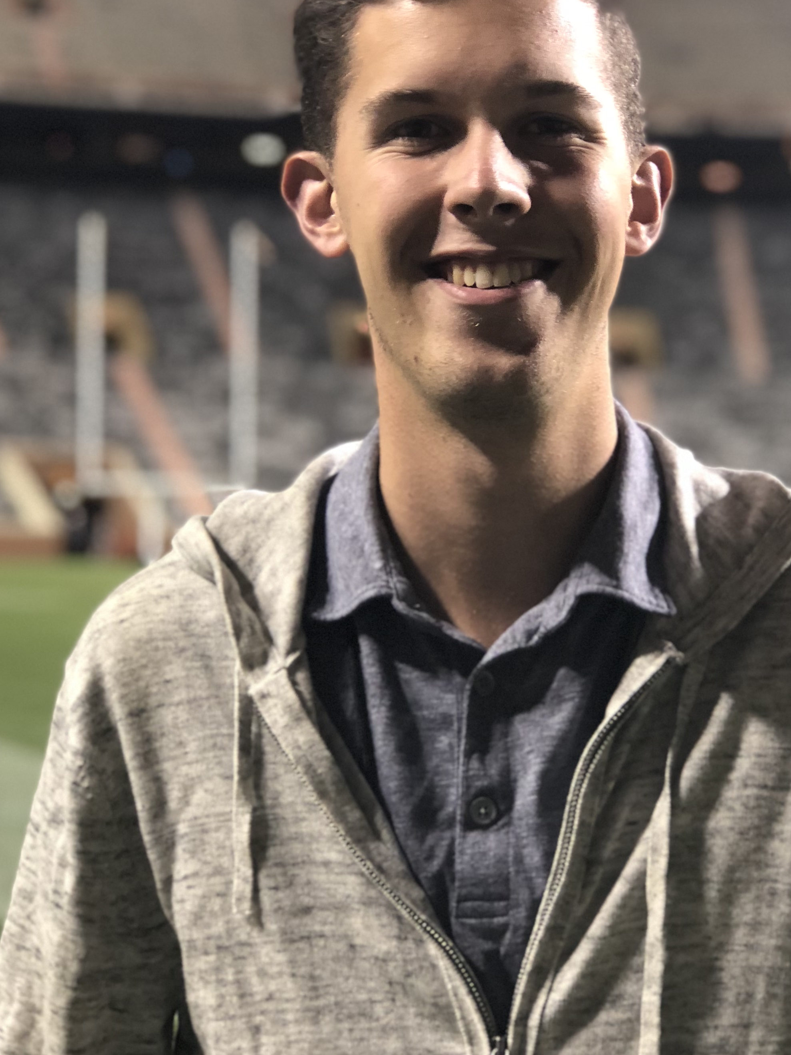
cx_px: 515
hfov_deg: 16.9
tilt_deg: +0.1
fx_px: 2651
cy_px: 507
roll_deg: -1.5
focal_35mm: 87
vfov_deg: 22.5
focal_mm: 6.6
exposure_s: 1/60
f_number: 2.8
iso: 200
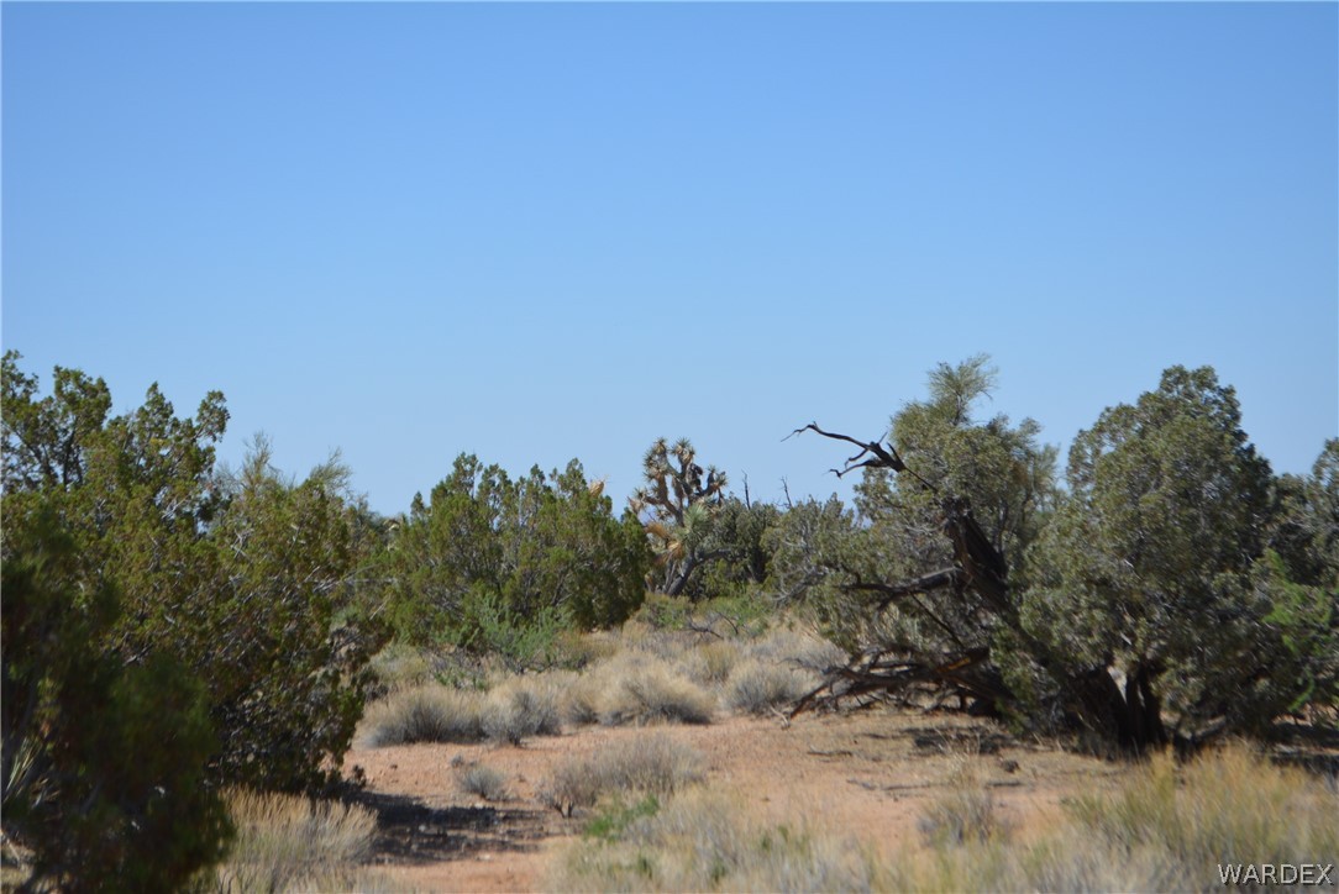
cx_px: 670
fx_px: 3070
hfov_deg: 24.6
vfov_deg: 16.6
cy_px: 447
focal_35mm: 82
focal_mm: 55
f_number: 7.1
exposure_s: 1/1600
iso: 400
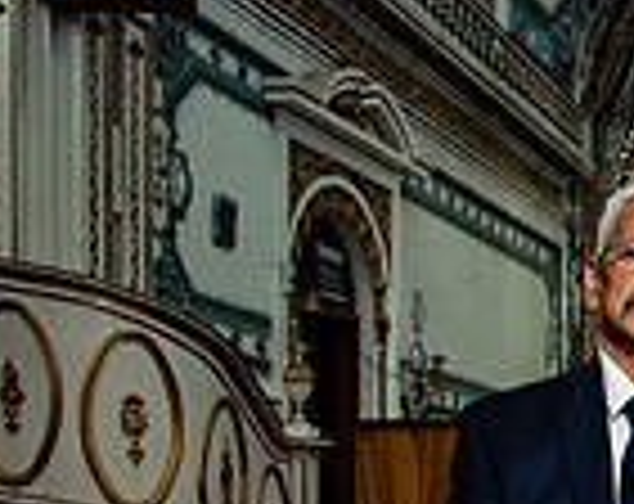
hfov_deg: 17.4
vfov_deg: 15.5
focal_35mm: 93
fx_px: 1740
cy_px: 686
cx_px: 1084
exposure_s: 1/125
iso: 2000
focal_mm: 24
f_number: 5.6
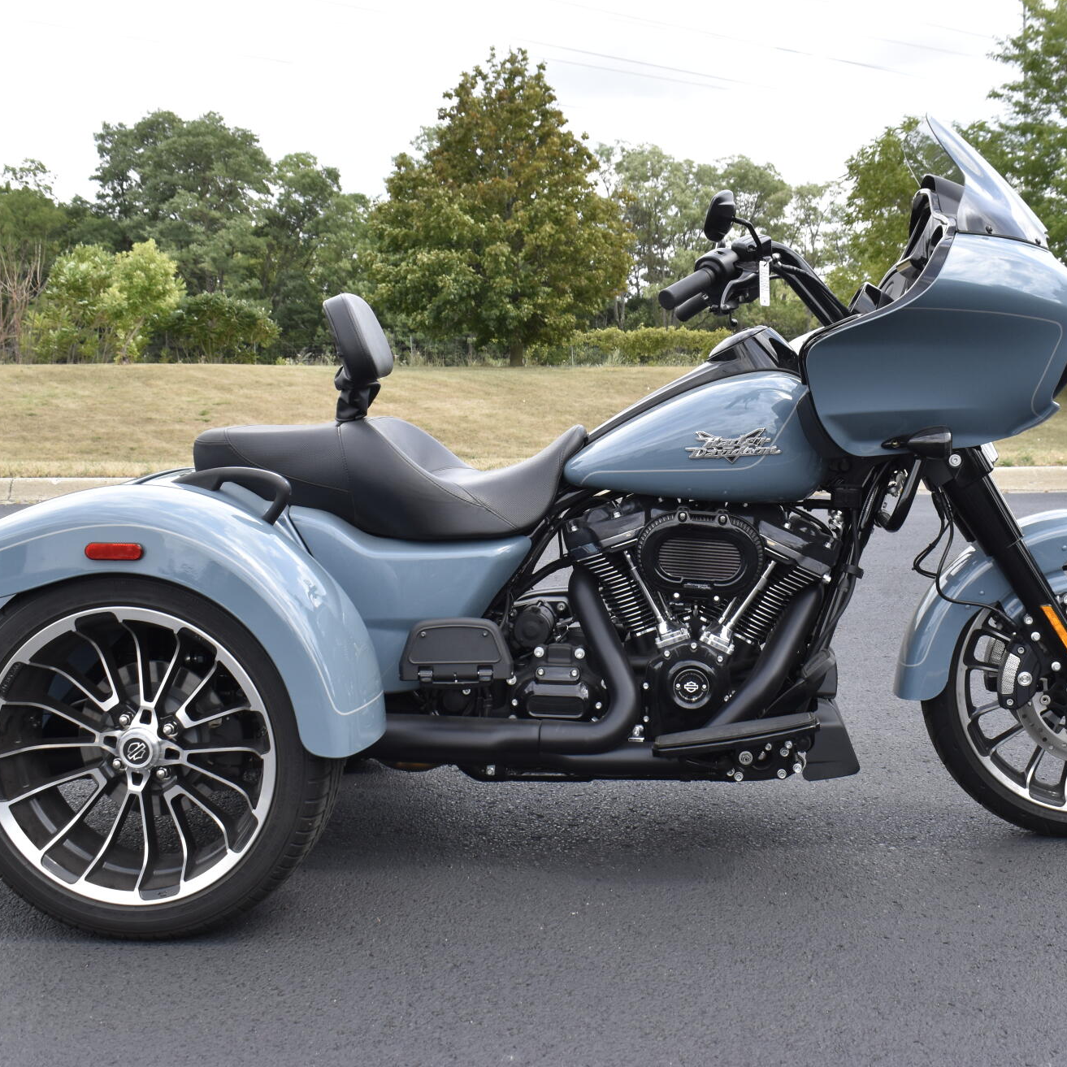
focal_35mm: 45
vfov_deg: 37.8
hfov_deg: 37.8
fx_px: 1557
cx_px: 608
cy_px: 529
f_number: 9
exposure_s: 1/320
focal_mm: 23
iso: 400
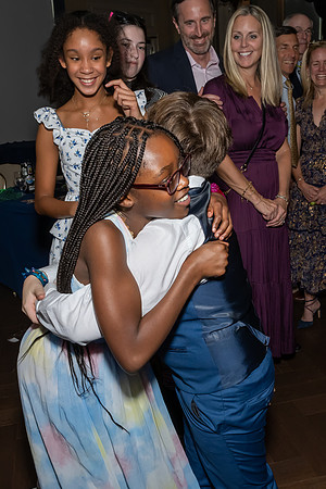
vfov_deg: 51.3
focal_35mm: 38
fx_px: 510
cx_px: 197
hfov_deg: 35.3
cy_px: 244
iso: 1000
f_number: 8
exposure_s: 1/250
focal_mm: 17
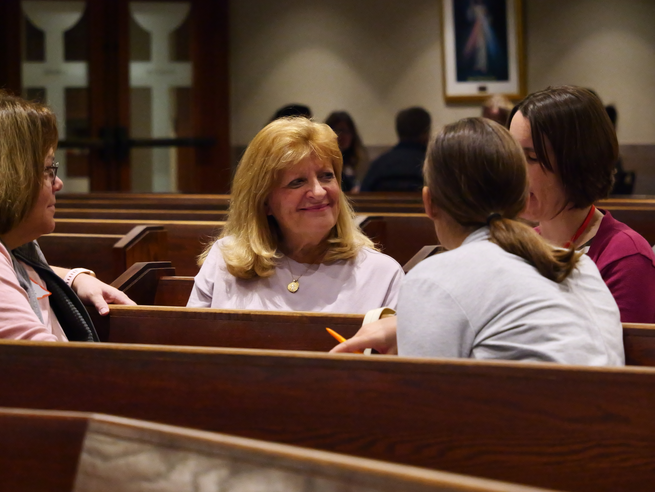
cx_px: 328
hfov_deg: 9.9
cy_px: 246
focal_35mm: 200
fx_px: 3786
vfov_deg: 7.4
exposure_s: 1/200
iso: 10000
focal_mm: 100
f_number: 5.3
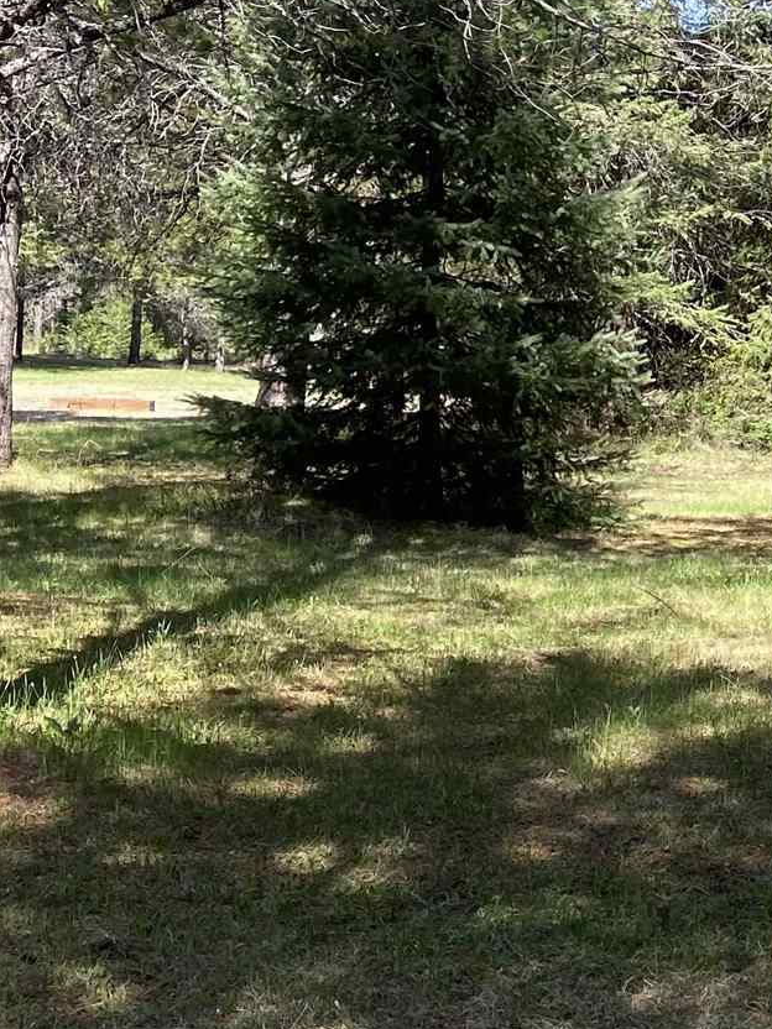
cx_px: 1027
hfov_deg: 18.8
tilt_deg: +3.4
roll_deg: -1.7
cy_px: 282
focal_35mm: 72
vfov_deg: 26.7
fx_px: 2141
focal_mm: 4.25
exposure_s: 1/549
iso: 32
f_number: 1.8
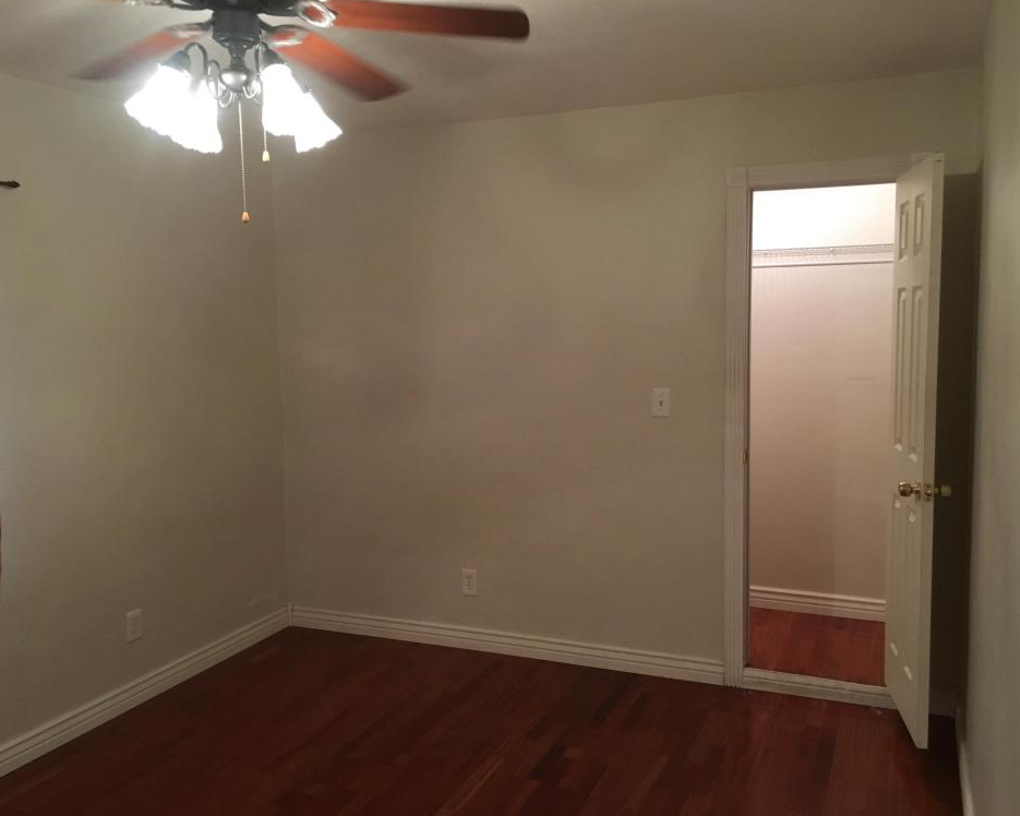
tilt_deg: -5.5
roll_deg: +0.4
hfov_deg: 57.2
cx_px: 521
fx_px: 936
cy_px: 405
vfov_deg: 47.1
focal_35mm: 31
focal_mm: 4.15
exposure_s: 1/30
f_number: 2.2
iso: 160
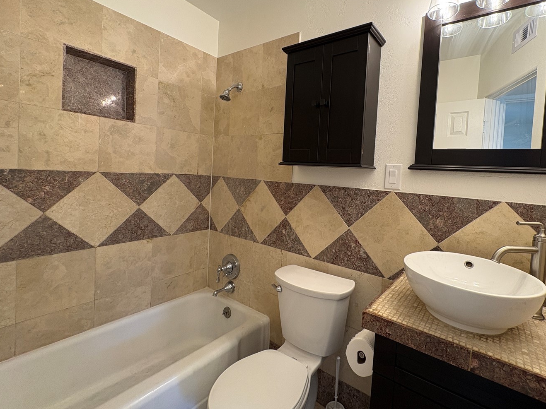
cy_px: 183
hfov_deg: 90.6
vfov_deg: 74.5
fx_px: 268
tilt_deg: -2.5
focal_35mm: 17
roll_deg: -2.7
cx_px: 307
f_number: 2.2
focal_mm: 2.22
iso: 160
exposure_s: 1/60
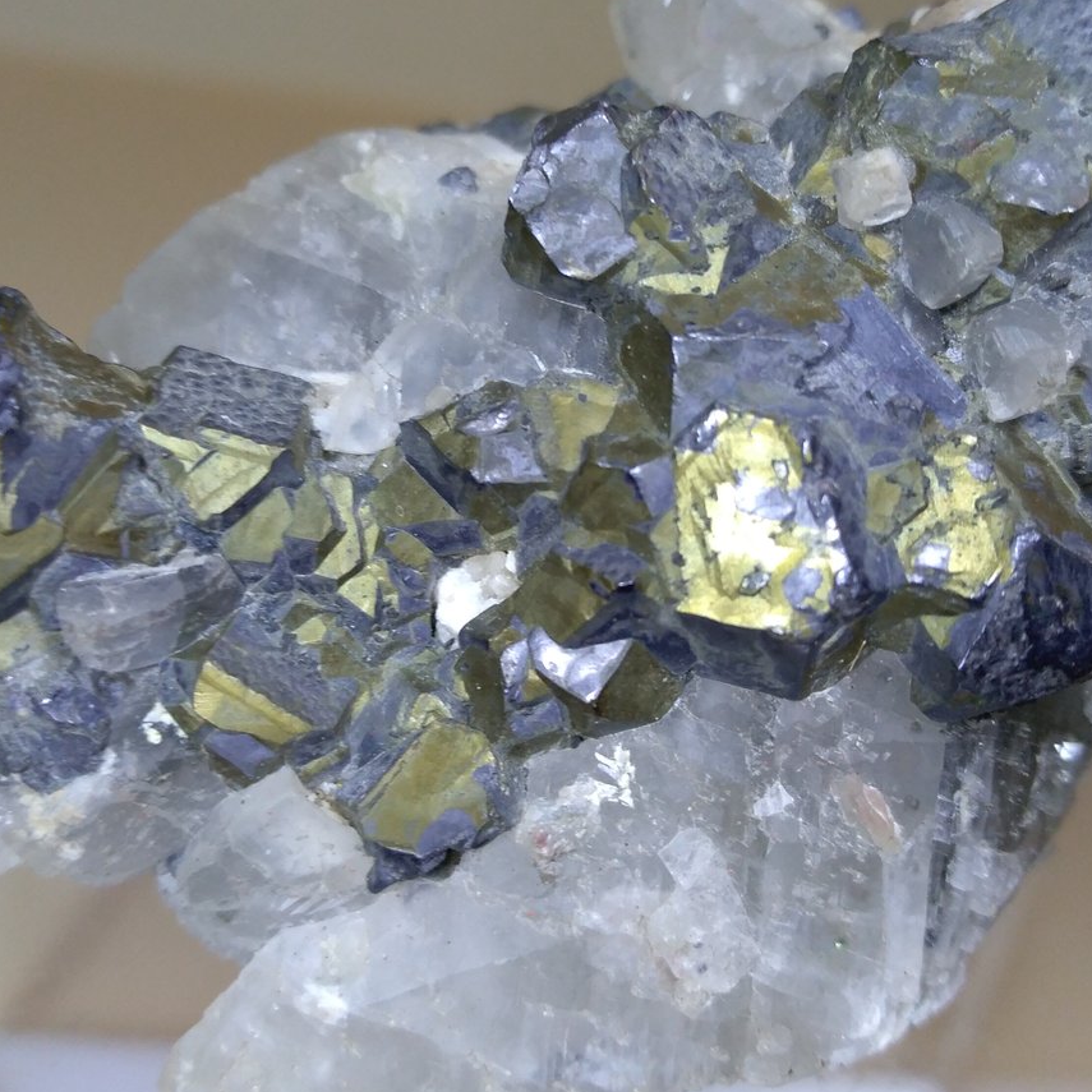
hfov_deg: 39.2
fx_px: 1535
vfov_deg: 39.1
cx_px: 526
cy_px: 476
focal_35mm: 43
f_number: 2
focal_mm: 3.54
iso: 229
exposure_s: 1/30
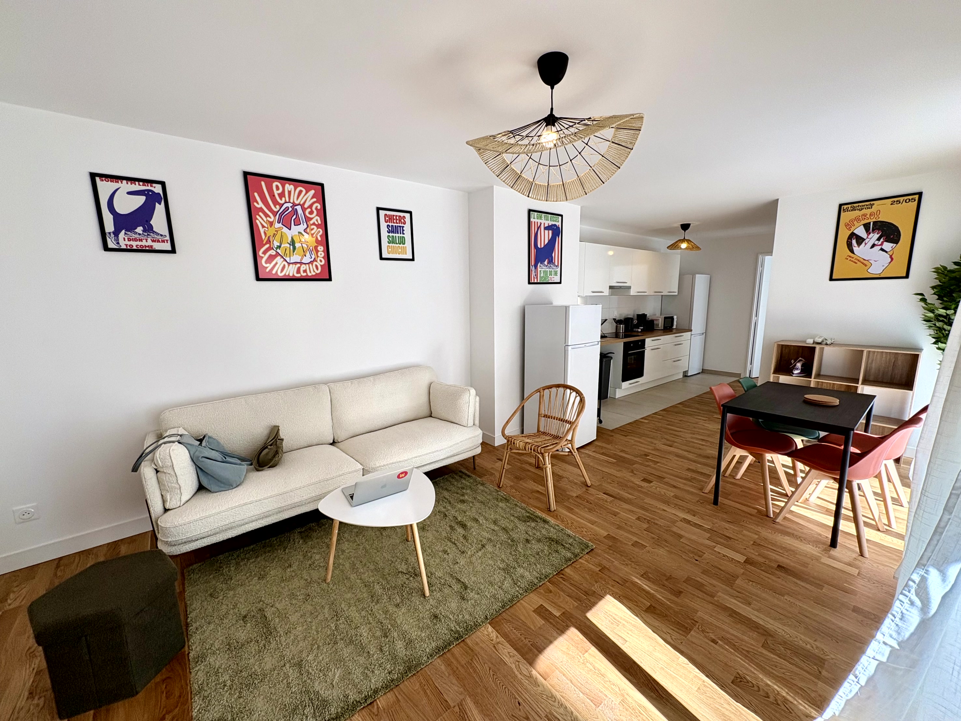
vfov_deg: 85.7
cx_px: 480
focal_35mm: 14
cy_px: 360
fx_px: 389
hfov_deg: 102.1
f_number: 2.2
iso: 40
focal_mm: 2.22
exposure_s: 1/130
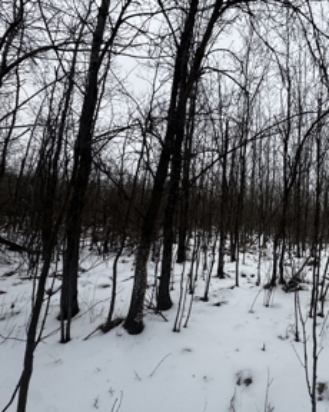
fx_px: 232
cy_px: 202
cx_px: 273
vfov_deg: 83.3
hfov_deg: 63.3
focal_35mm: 19
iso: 40
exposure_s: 1/271
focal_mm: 2.22
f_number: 2.2
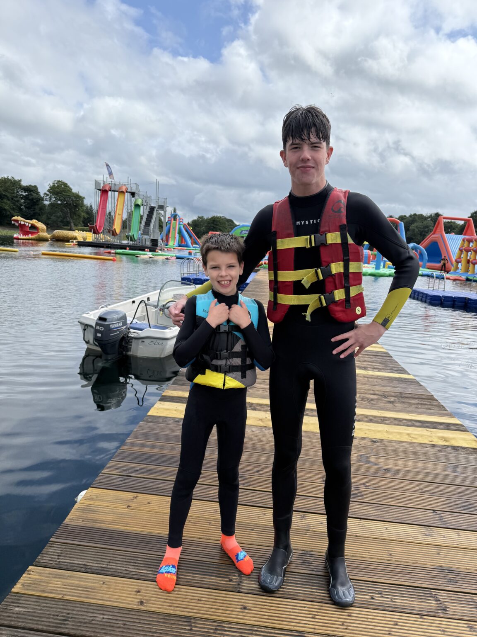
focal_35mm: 24
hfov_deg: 56.8
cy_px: 318
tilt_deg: -9.3
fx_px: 441
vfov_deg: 71.6
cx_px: 238
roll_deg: -4.5
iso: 80
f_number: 1.78
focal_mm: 6.76
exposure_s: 1/4975
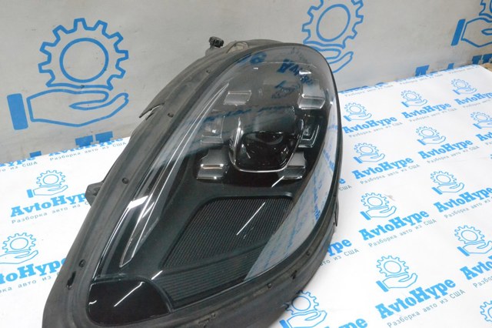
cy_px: 164
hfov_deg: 49.6
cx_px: 246
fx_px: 533
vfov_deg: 34.2
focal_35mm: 39
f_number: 10
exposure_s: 1/160
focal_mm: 26
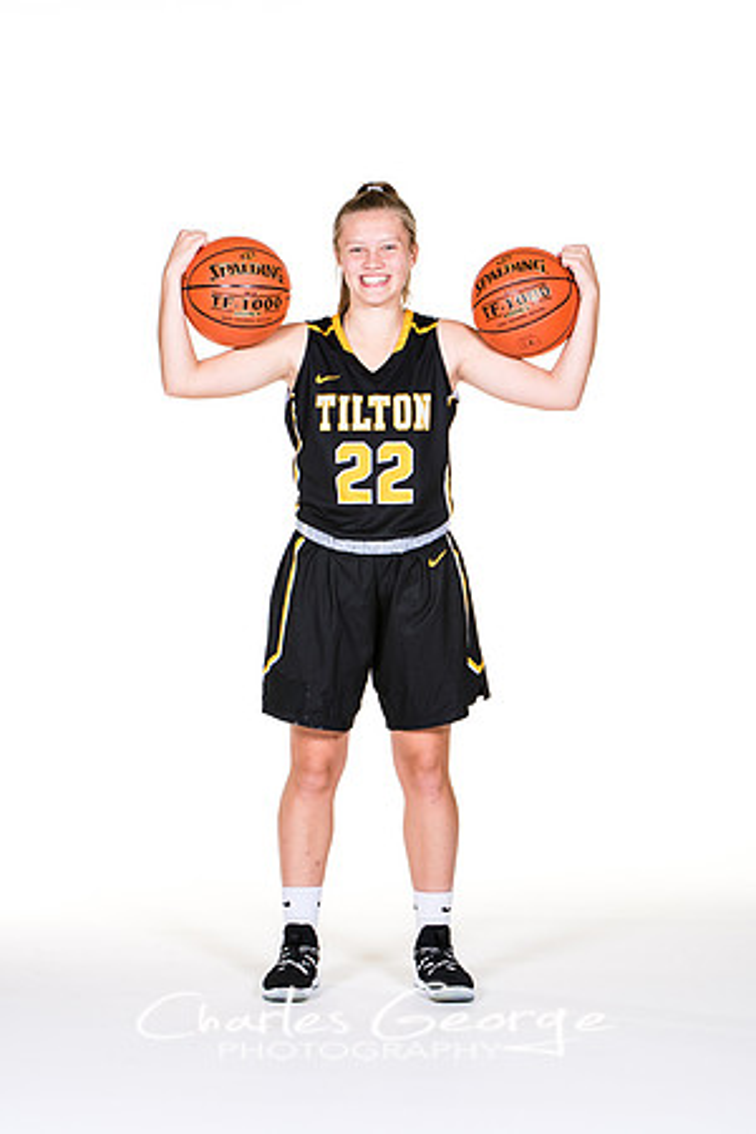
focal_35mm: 129
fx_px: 4063
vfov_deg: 15.9
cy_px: 567
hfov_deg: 10.6
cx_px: 378
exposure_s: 1/160
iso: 200
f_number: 6.3
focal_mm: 86
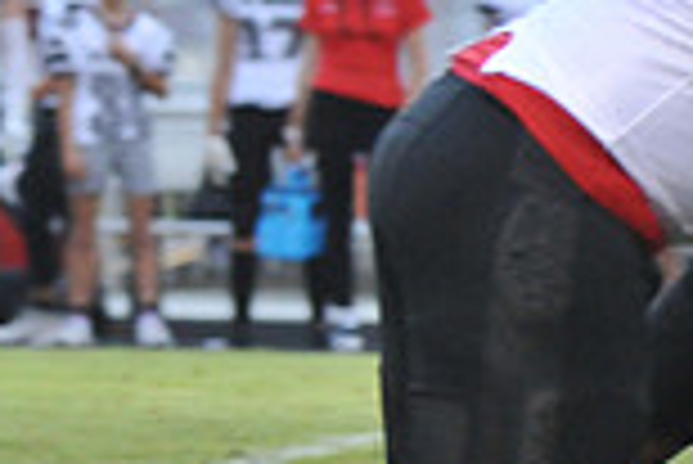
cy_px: 32
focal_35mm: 753
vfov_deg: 1.8
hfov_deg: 2.7
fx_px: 14509
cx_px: -590
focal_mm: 200
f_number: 5.6
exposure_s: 1/250
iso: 4000
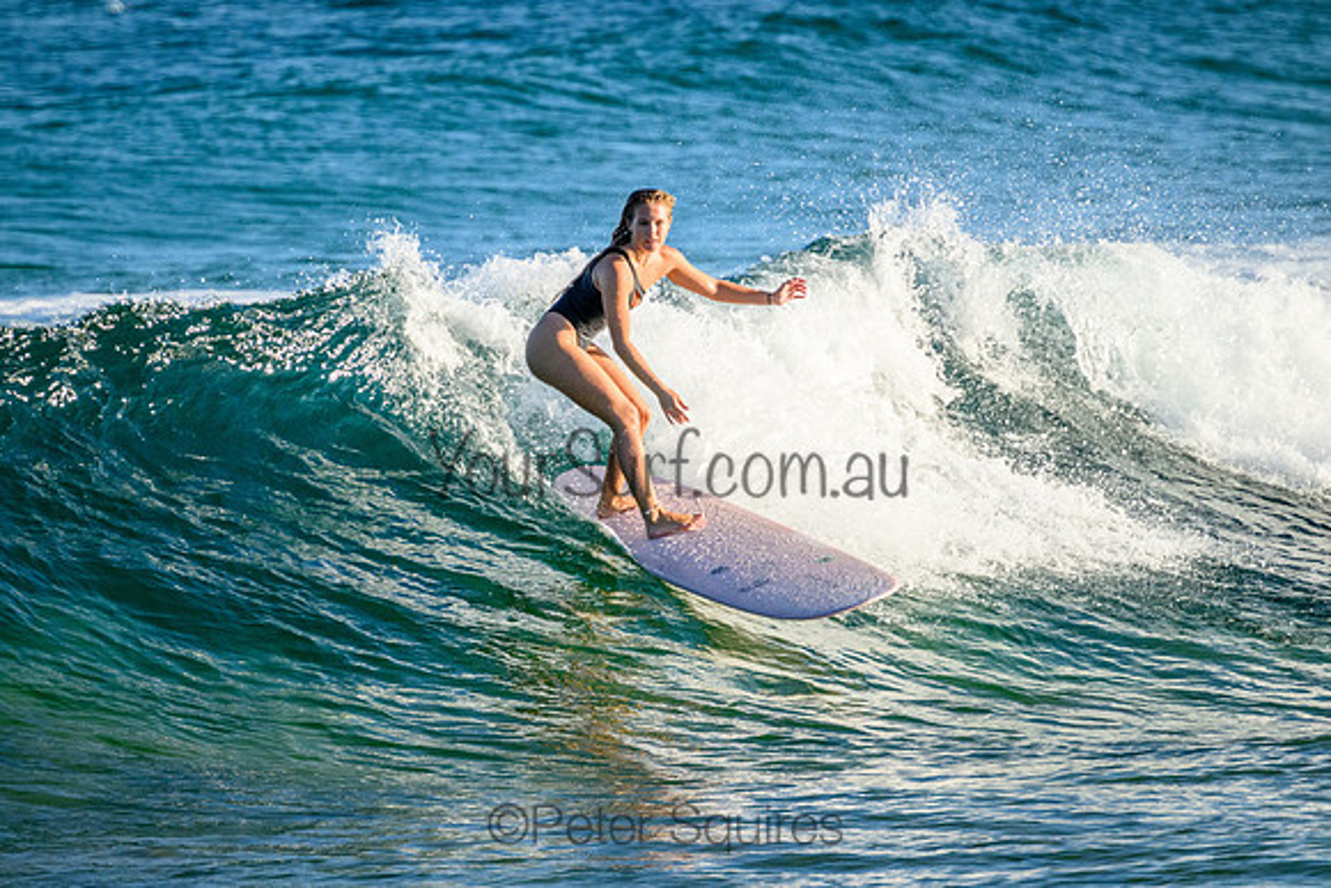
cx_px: 666
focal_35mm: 800
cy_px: 444
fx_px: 29583
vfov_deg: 1.7
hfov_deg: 2.6
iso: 1600
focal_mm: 800
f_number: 11
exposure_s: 1/2000
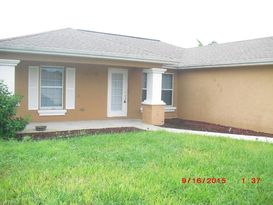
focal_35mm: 36
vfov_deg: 39.7
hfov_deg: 51.4
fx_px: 284
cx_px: 136
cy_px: 102
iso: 400
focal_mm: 6.3
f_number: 7.8
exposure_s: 1/250
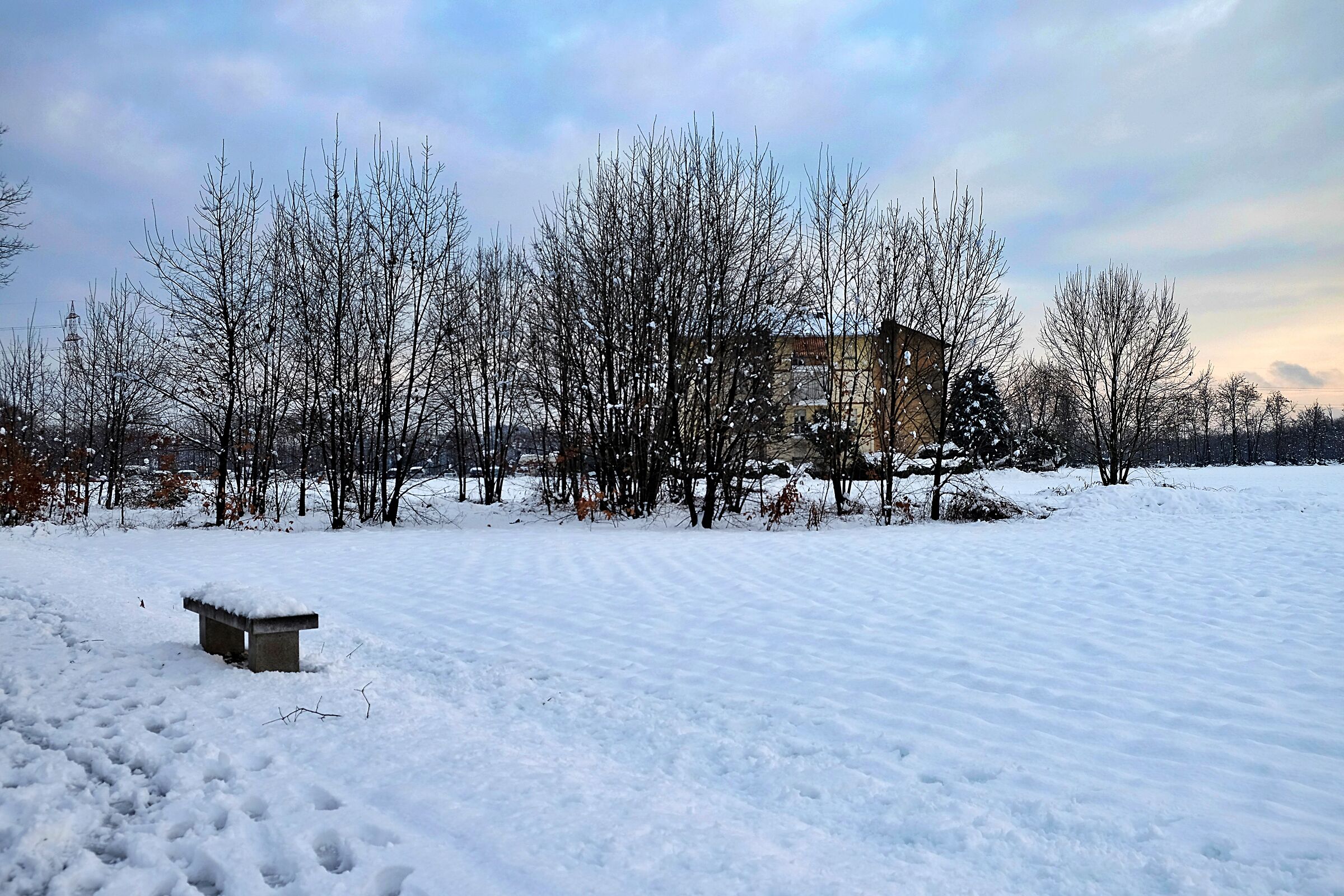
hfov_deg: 57.2
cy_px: 448
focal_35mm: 33
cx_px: 672
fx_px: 1232
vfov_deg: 40.0
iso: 200
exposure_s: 1/320
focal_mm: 22.3
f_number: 4.5
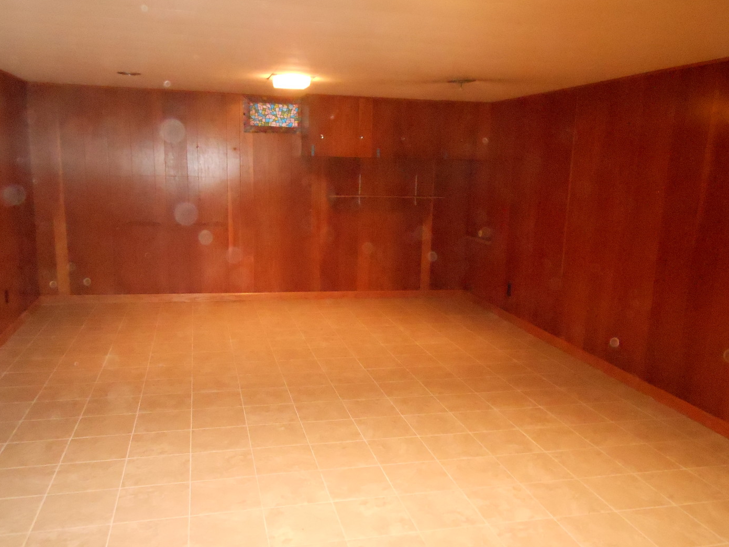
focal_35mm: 30
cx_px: 357
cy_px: 271
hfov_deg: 60.0
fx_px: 632
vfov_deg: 46.8
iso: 1250
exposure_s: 1/25
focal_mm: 5.2
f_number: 3.3
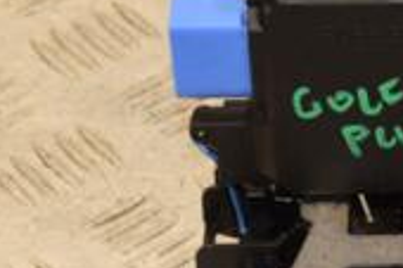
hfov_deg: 7.4
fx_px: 3075
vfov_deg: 5.0
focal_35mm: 275
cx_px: 474
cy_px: 111
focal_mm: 52
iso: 800
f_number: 6.3
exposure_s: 1/200
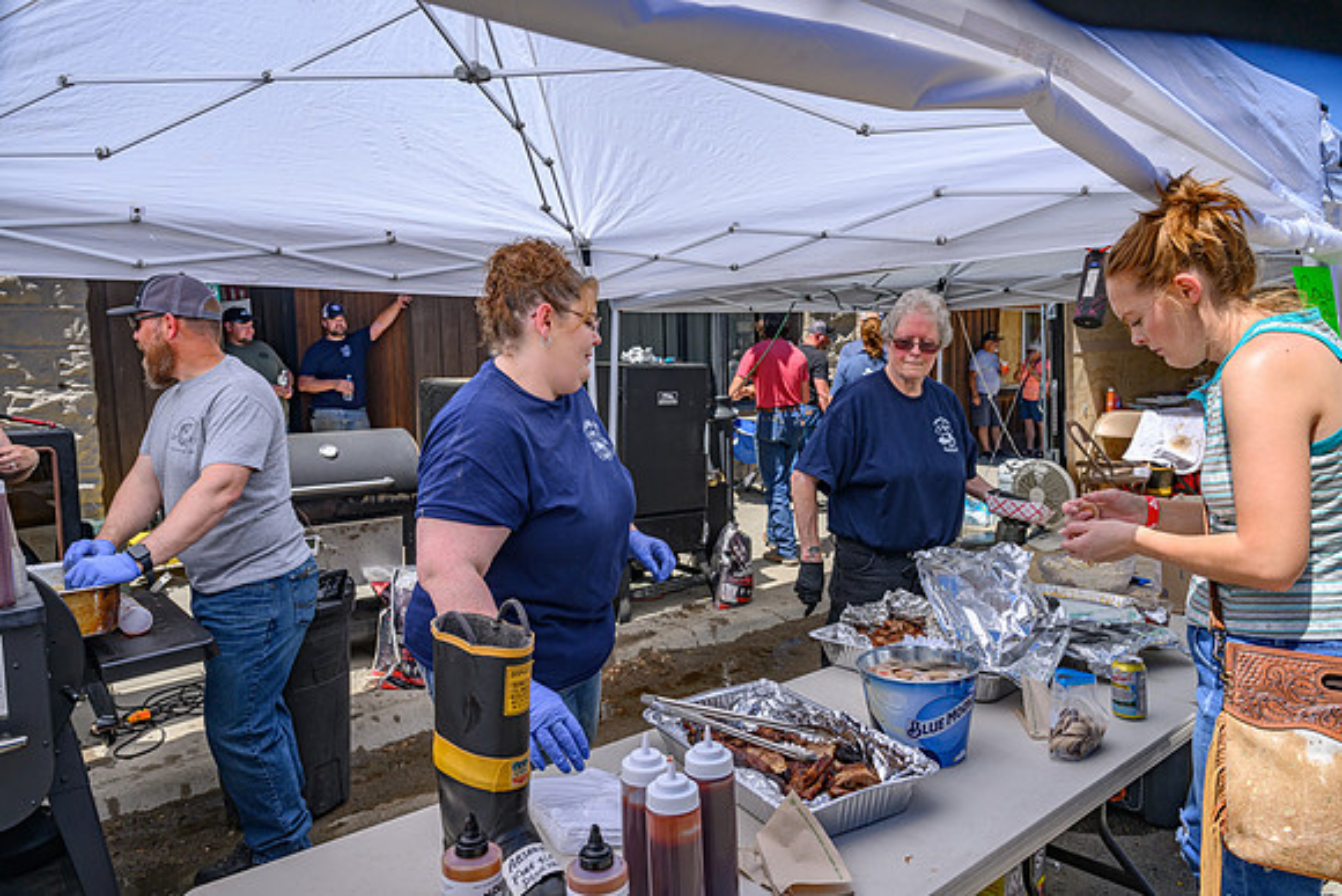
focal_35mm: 24
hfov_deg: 73.7
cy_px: 448
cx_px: 671
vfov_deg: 53.2
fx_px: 895
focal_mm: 24
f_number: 5.6
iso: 200
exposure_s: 1/800
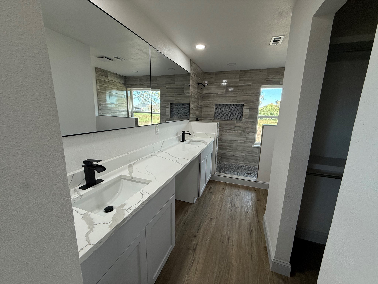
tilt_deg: -11.3
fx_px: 153
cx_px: 189
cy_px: 142
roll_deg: -0.9
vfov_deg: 85.7
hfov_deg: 102.1
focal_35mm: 14
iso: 100
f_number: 2.2
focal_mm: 2.22
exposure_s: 1/120
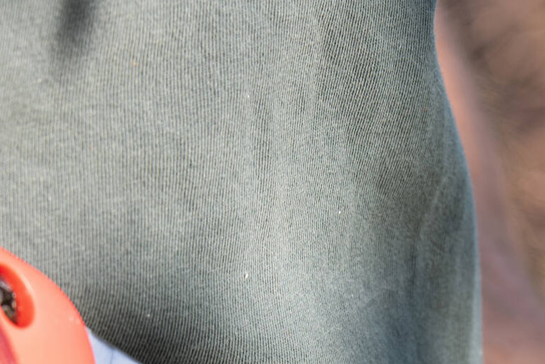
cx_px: 360
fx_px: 7452
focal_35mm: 492
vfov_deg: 2.8
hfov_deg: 4.2
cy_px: 578
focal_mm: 125
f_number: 6.3
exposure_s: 1/160
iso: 125
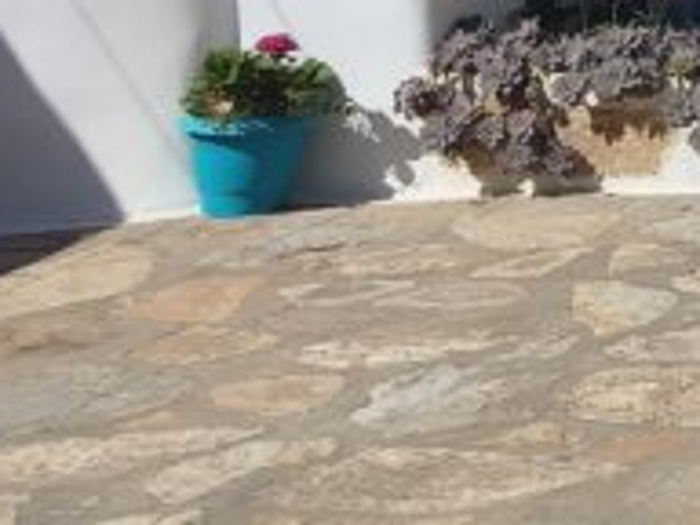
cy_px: -379
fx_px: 2326
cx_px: 1703
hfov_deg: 12.9
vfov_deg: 12.0
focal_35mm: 115
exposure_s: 1/1687
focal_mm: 6.06
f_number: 1.7
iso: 50
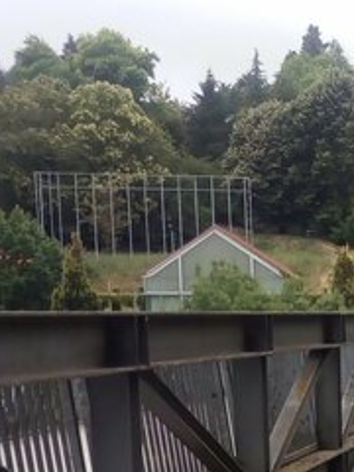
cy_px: 519
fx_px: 1473
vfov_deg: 17.6
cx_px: 653
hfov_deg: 12.4
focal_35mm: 108
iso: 118
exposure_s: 1/324
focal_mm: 3.5
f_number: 2
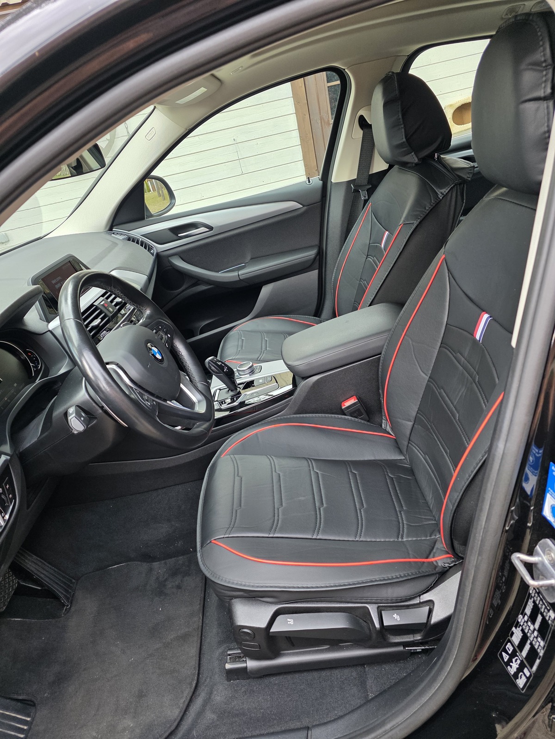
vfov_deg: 73.9
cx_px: 278
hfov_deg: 58.9
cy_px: 370
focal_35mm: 23
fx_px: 492
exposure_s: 1/100
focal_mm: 6.3
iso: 160
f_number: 1.7
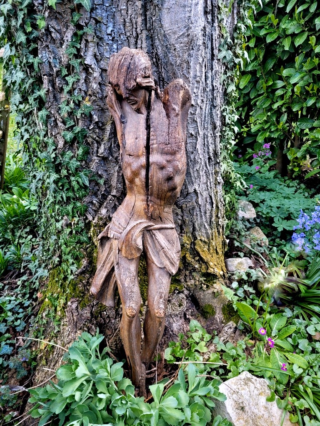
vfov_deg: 67.3
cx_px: 160
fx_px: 320
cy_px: 213
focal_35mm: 26
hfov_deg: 53.1
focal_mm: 5.4
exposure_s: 1/102
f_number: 1.8
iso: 40
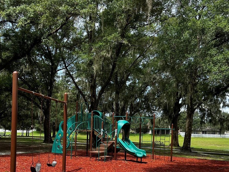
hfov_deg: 42.9
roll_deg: -0.4
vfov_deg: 32.0
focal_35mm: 44
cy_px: 137
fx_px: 291
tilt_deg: -3.8
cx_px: 103
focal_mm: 5.7
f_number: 1.5
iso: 50
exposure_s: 1/1645
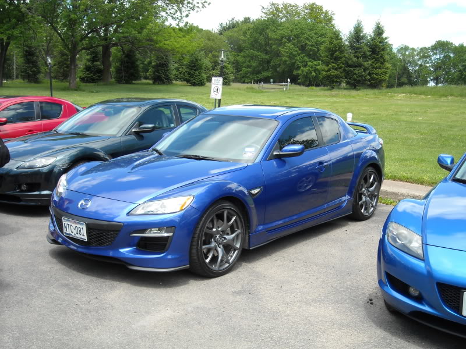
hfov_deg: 38.9
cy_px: 174
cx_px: 233
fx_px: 660
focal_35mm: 49
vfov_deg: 29.7
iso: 64
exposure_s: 1/284
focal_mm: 7.92
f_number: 3.2
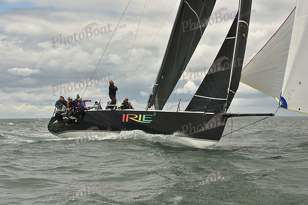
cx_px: 154
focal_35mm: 80
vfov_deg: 17.1
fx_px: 685
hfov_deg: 25.4
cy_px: 102
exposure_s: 1/800
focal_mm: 80
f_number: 11
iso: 320
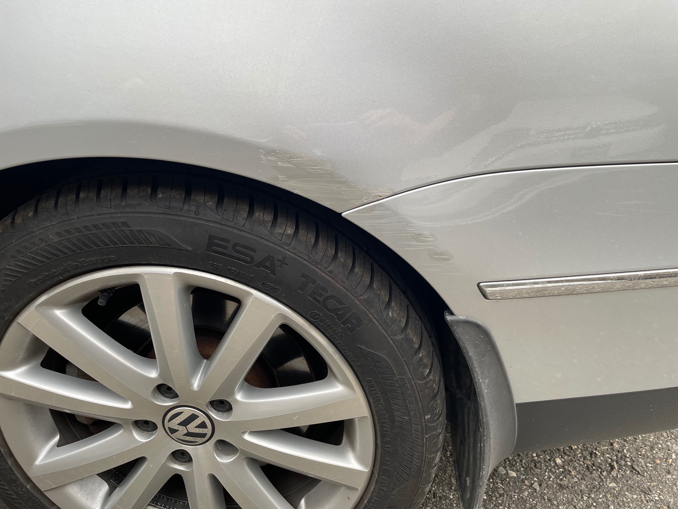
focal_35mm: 26
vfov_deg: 53.1
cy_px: 254
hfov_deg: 67.3
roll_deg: -4.2
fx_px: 509
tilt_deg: -26.9
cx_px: 339
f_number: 1.6
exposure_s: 1/123
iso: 32
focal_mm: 4.2
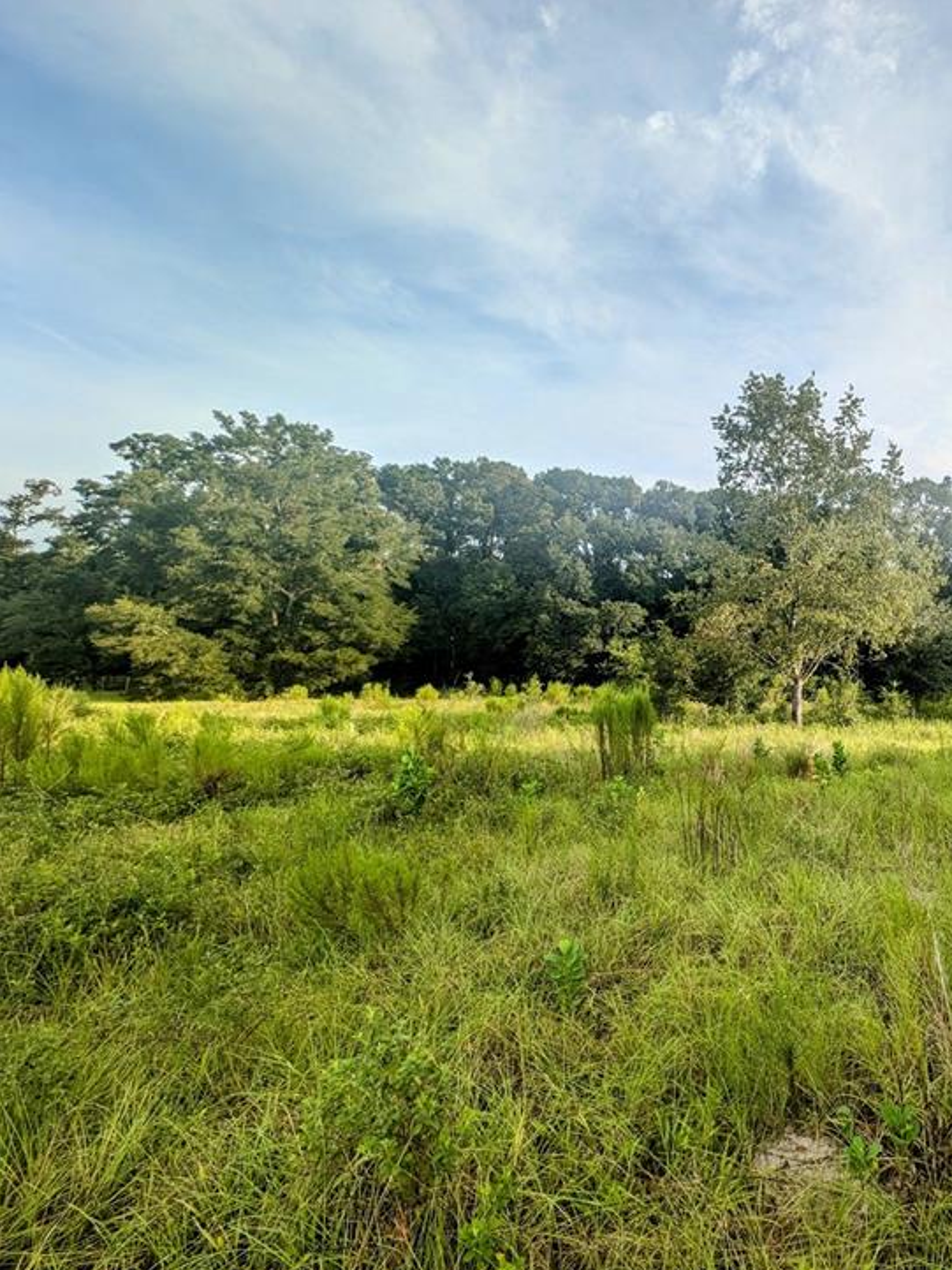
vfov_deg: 91.0
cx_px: 811
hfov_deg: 65.2
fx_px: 623
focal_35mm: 17
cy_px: 618
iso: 40
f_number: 1.95
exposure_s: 1/977
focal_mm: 2.23
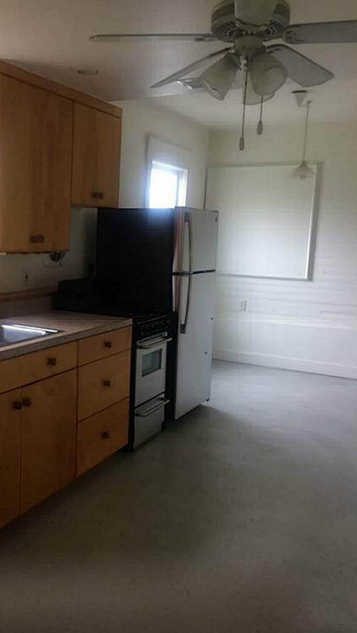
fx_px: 538
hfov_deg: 36.4
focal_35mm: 32
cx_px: 124
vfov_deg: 61.0
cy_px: 320
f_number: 2.2
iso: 40
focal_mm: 4.15
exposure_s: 1/40
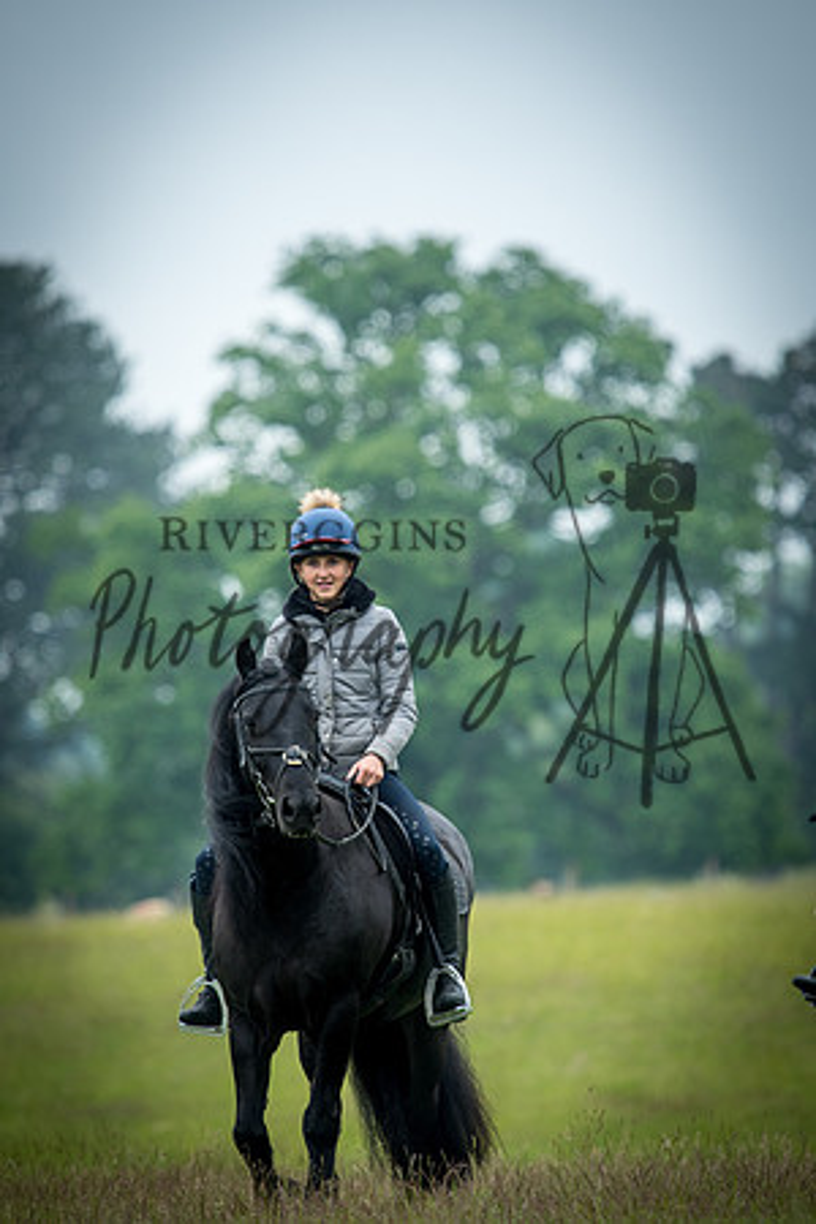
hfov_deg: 3.1
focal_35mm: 450
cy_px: 612
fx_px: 15299
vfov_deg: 4.6
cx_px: 408
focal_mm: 300
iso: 400
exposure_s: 1/1000
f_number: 4.5
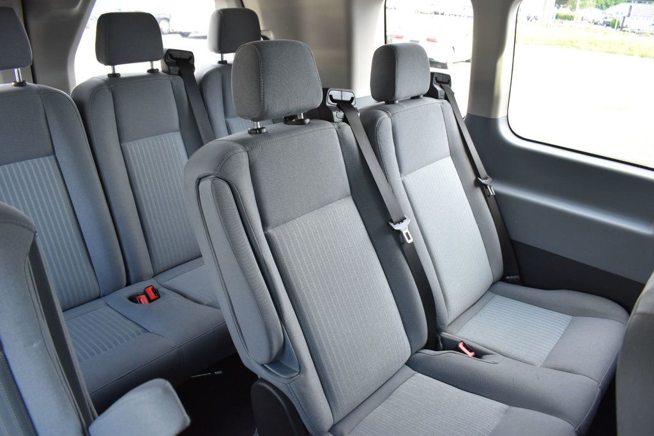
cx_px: 327
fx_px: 490
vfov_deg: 47.9
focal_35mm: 27
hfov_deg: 67.4
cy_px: 218
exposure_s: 1/125
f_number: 5.6
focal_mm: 18
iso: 720
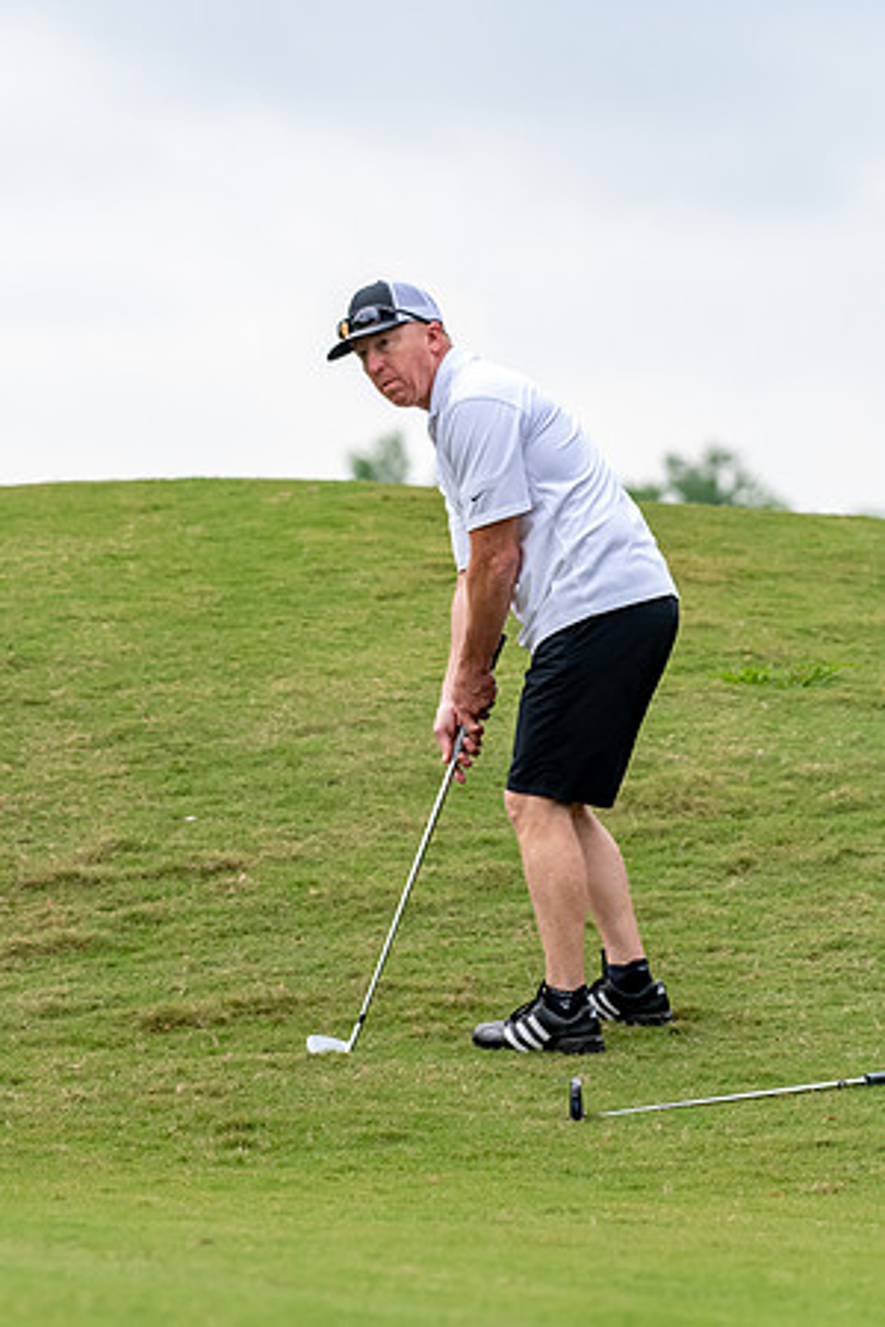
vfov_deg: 6.9
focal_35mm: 300
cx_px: 442
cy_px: 664
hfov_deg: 4.6
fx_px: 11062
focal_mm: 200
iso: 1400
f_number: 5.6
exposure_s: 1/2000
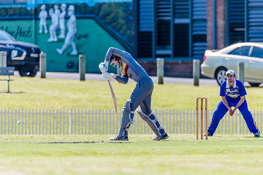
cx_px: 131
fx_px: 4465
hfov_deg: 3.4
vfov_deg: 2.3
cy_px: 88
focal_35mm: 611
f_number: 6.3
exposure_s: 1/2000
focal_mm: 600
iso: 640
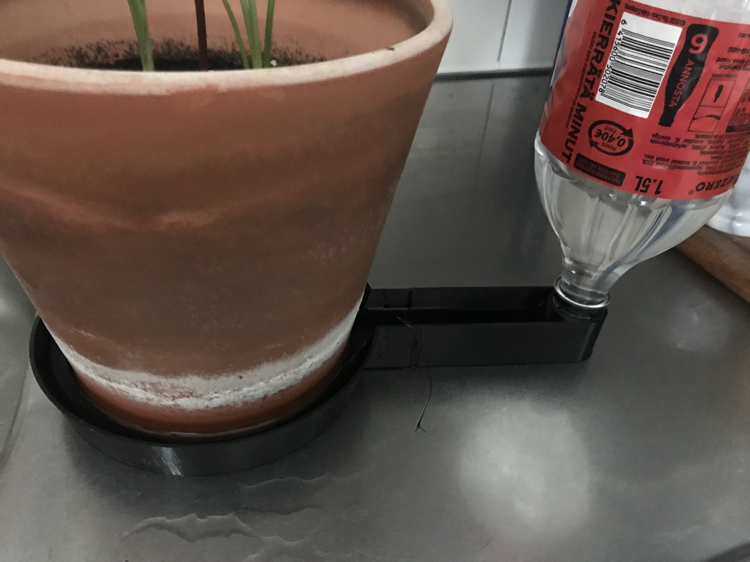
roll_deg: -5.4
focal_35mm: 28
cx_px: 375
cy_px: 281
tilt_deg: -36.9
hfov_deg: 63.4
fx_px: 607
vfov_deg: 49.7
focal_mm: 3.99
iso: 100
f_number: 1.8
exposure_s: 1/4
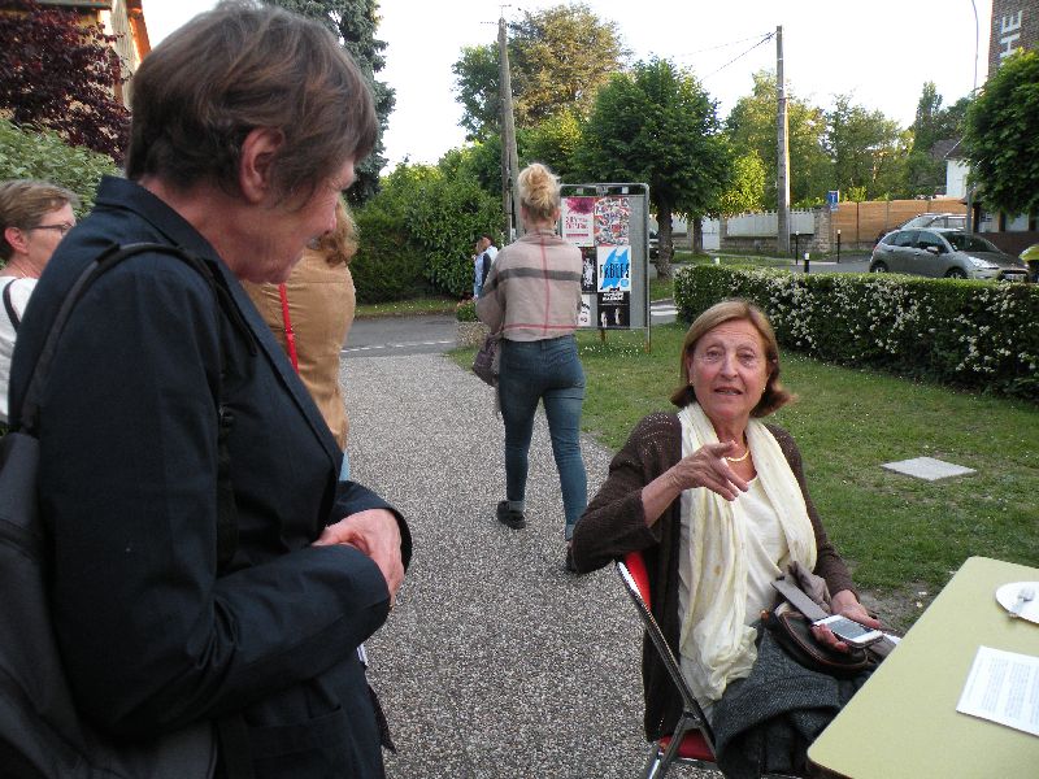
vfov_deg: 51.4
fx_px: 810
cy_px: 390
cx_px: 520
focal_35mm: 27
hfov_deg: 65.3
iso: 200
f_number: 3.5
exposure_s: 1/125
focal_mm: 4.7
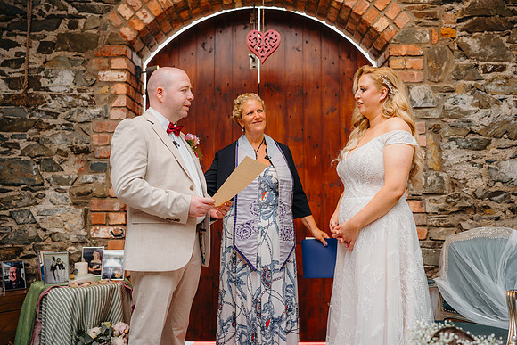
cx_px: 270
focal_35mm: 37
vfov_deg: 36.2
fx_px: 527
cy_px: 170
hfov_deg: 52.2
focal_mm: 35
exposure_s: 1/200
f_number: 2
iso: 100
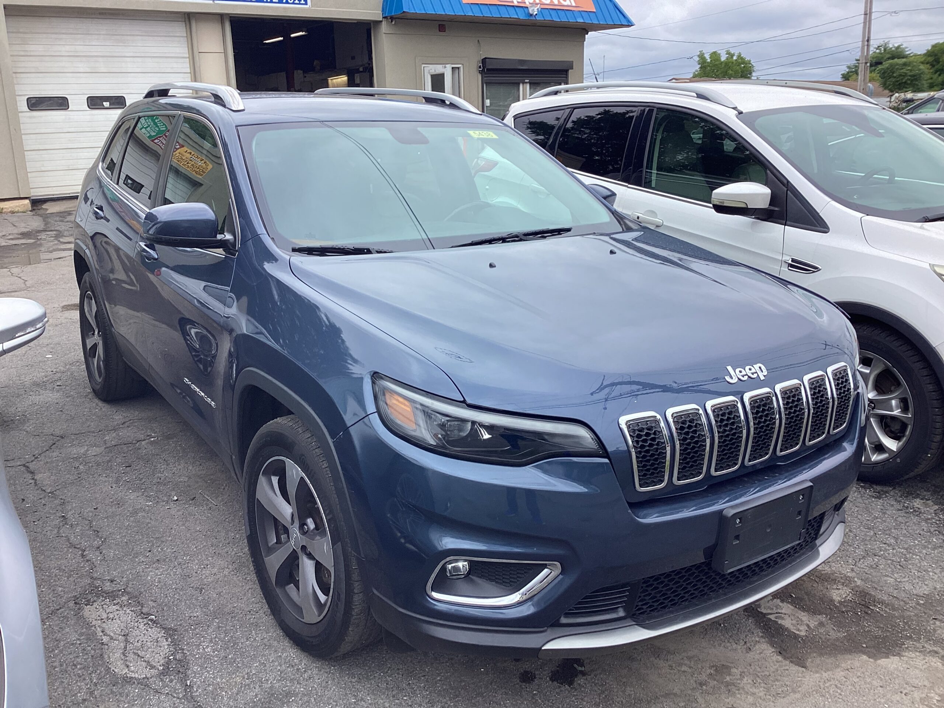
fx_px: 845
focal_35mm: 31
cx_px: 472
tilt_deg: -14.1
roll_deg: +1.7
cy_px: 354
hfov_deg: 58.4
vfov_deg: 45.4
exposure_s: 1/445
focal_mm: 3.3
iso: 25
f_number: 2.4
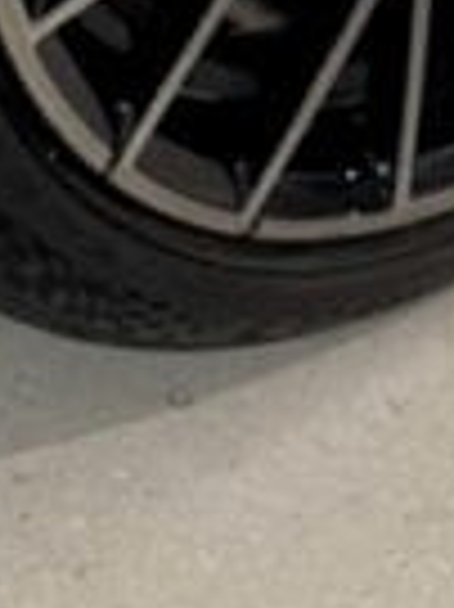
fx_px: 3310
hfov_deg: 7.8
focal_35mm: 189
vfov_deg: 8.4
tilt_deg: -20.3
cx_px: 436
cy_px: -1349
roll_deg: -0.6
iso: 100
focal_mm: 6.76
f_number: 1.78
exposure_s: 1/100
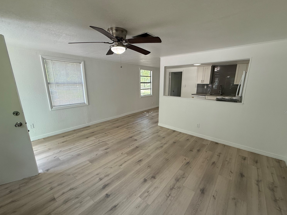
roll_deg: -1.2
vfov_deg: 81.7
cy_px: 112
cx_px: 148
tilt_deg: -10.9
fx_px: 124
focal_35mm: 15
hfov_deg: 98.1
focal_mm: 2.22
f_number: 2.2
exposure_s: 1/120
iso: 160
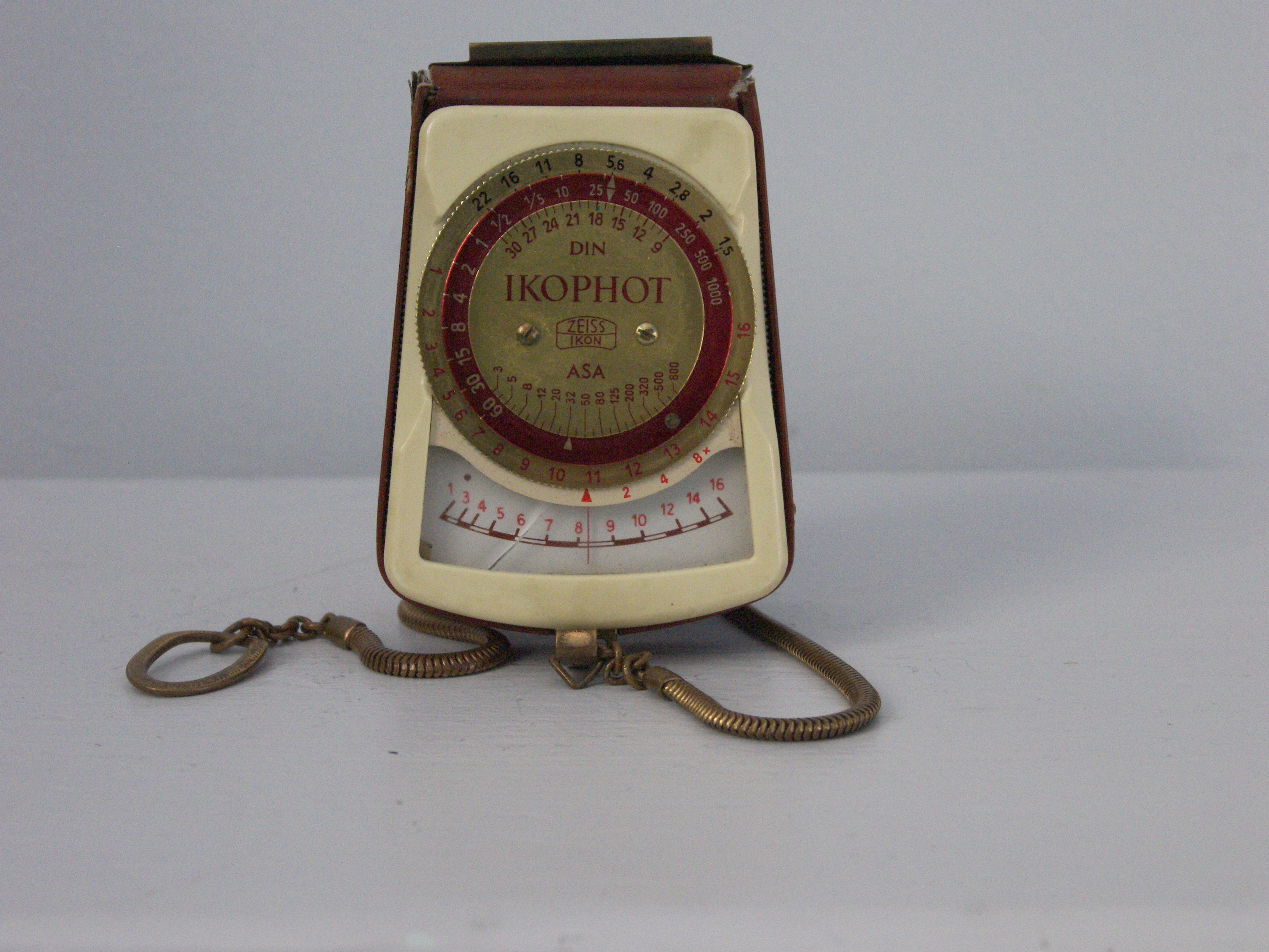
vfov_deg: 23.3
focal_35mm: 63
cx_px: 634
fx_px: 2310
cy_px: 476
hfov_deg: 30.7
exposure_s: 1/80
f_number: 3.6
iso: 400
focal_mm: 13.2
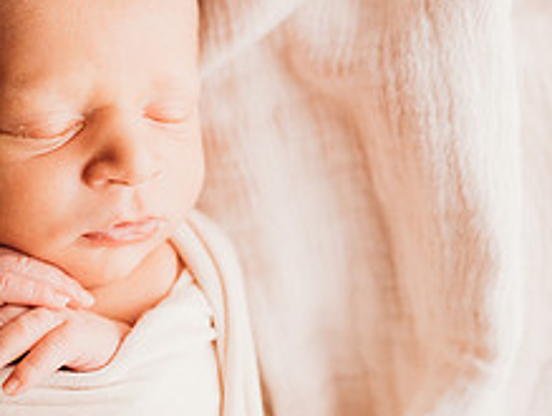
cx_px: -48
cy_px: 193
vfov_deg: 24.1
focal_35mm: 61
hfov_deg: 28.8
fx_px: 974
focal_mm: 24
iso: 100
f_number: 2.5
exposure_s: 1/160
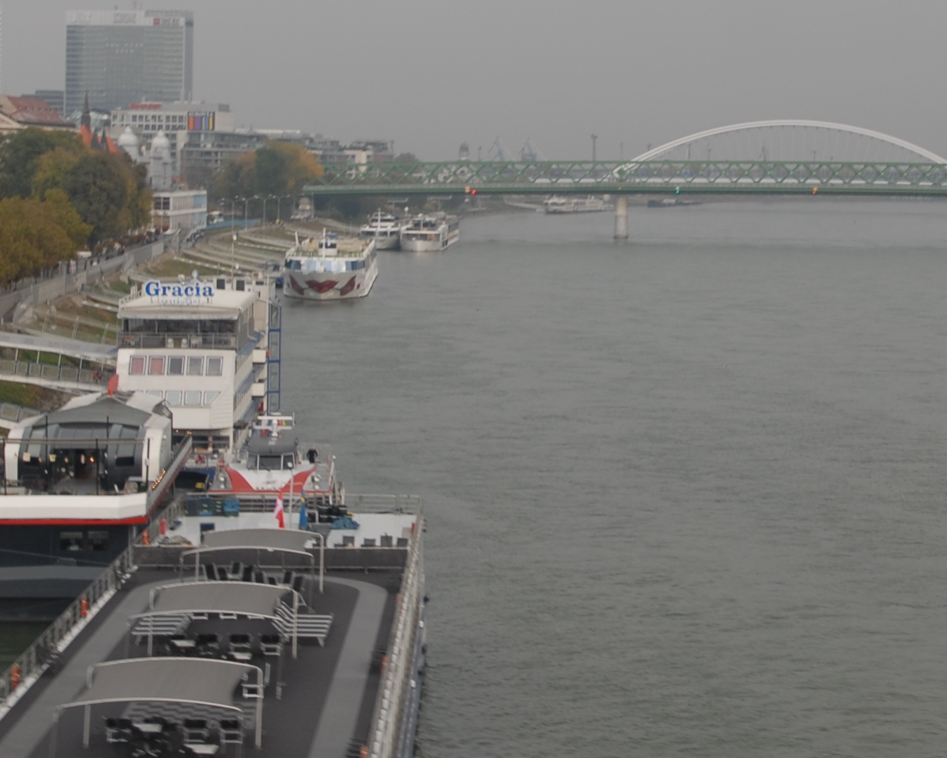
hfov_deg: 16.9
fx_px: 3176
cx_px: 618
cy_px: 151
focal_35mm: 113
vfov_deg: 13.5
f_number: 4.5
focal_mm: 29
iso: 100
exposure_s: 1/80
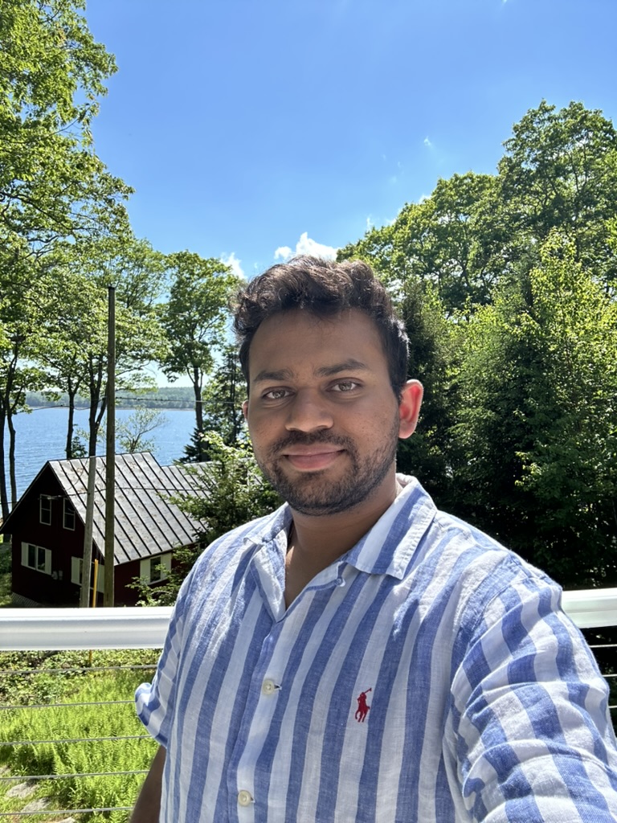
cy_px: 412
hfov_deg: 58.9
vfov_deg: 73.9
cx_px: 308
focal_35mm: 23
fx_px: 547
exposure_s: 1/607
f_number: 1.9
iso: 25
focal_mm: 2.69
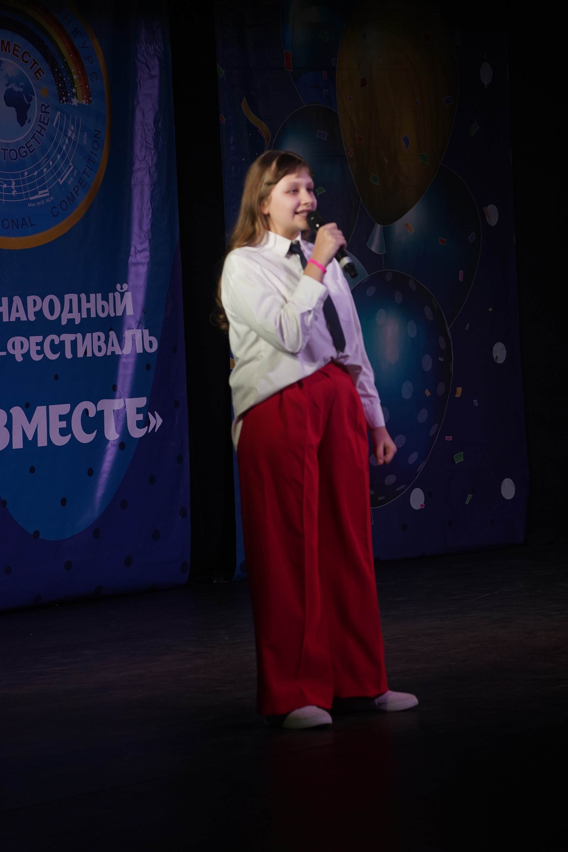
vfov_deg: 17.1
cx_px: 284
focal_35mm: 120
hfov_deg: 11.4
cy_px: 426
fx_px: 2840
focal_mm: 120
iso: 1600
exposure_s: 1/250
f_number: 5.6
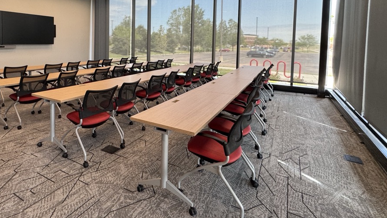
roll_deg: -1.1
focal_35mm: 22
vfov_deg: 49.3
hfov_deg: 79.7
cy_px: 53
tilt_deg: -3.6
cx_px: 146
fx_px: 226
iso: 160
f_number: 2.2
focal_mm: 2.22
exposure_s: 1/99
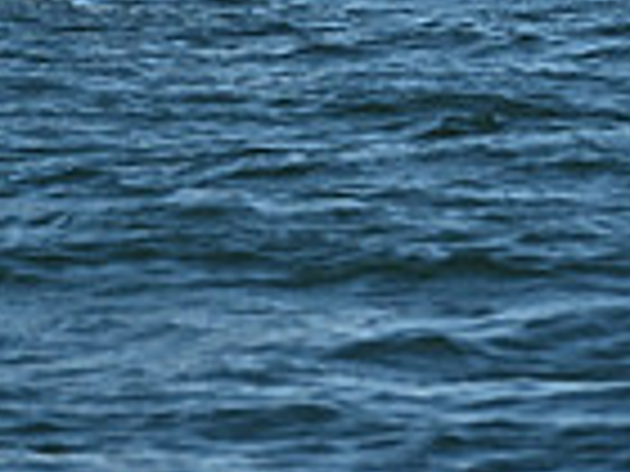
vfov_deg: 2.6
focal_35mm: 559
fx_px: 10174
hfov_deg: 3.5
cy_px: -818
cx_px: -173
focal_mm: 140
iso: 320
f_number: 8
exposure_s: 1/1250
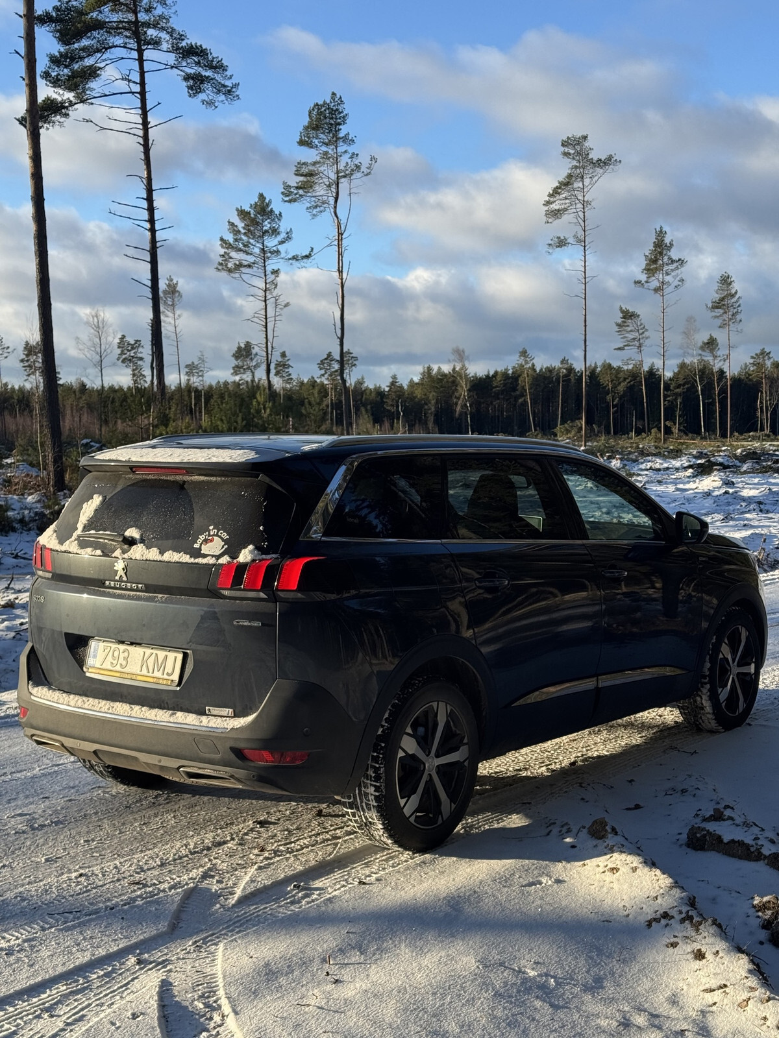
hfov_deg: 30.3
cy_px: 519
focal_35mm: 48
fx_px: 1440
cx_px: 390
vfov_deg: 39.7
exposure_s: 1/2045
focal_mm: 6.76
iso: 64
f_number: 1.78
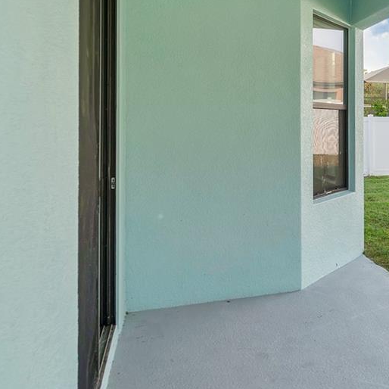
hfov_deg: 38.7
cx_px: 407
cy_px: 121
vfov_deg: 44.1
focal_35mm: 37
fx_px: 470
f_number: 5
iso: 100
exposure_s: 1/250
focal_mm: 14
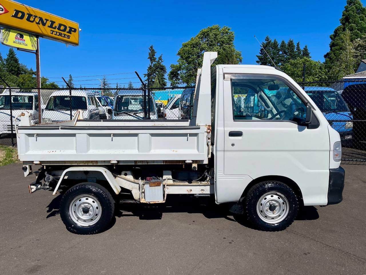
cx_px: 183
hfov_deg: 69.4
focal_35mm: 25
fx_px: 264
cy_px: 138
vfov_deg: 54.9
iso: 32
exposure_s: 1/8547
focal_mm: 5.1
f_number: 1.6
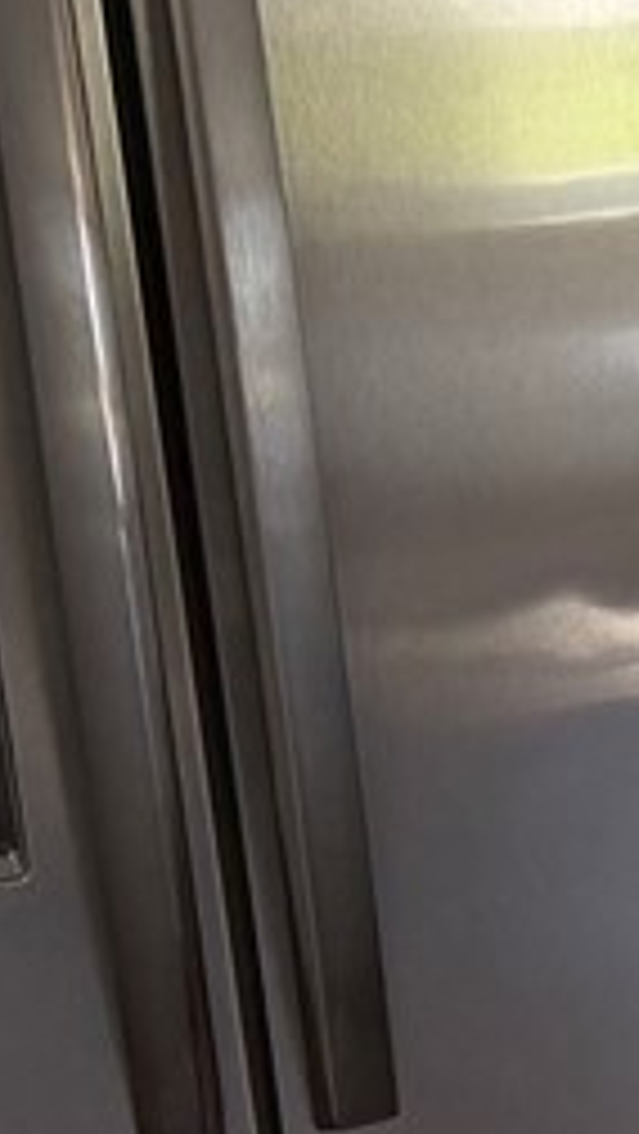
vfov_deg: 13.0
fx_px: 4994
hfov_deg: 5.2
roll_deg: +0.5
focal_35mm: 166
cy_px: 500
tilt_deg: -10.8
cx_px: 3519
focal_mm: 6.76
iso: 160
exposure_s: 1/165
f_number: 1.78
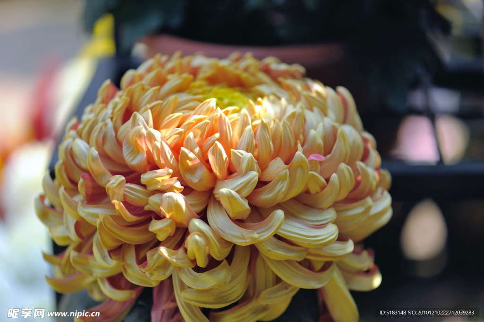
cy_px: 161
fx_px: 1410
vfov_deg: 13.0
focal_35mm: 105
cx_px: 242
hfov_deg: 19.5
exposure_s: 1/640
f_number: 3
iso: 200
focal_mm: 105
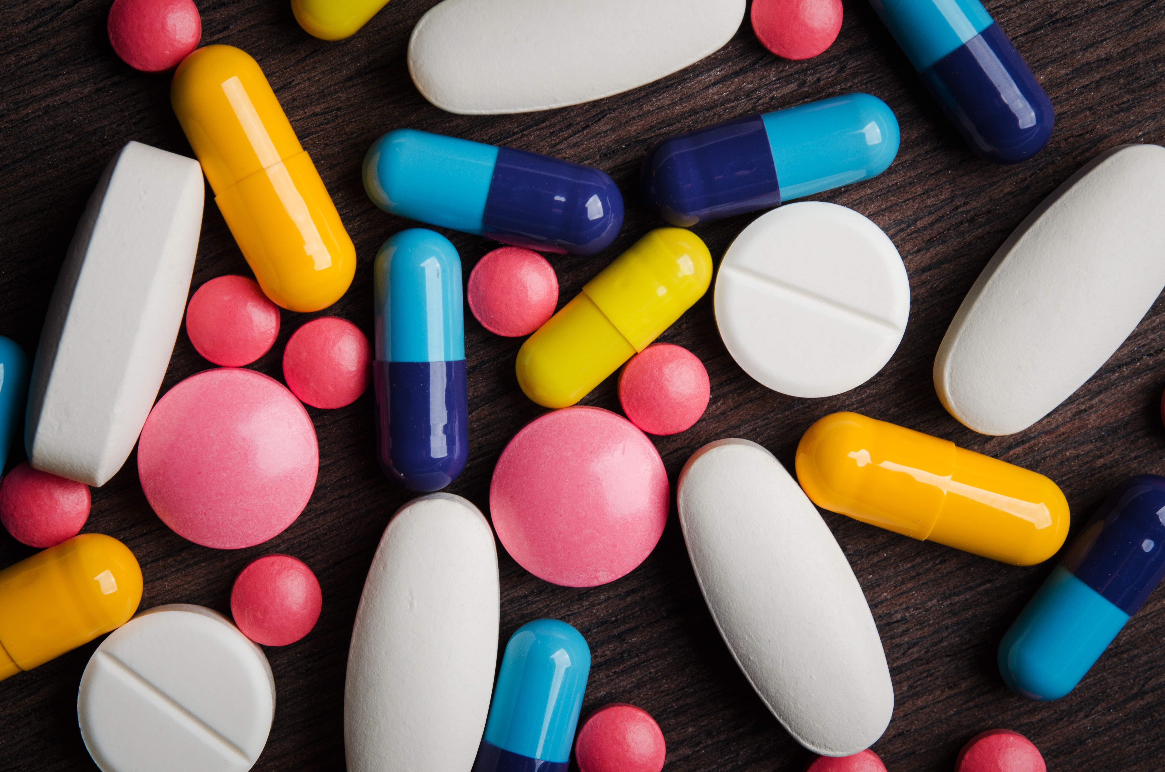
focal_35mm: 90
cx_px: 582
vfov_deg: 15.1
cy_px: 386
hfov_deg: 22.7
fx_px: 2906
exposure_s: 1/160
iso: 160
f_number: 13
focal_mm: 60
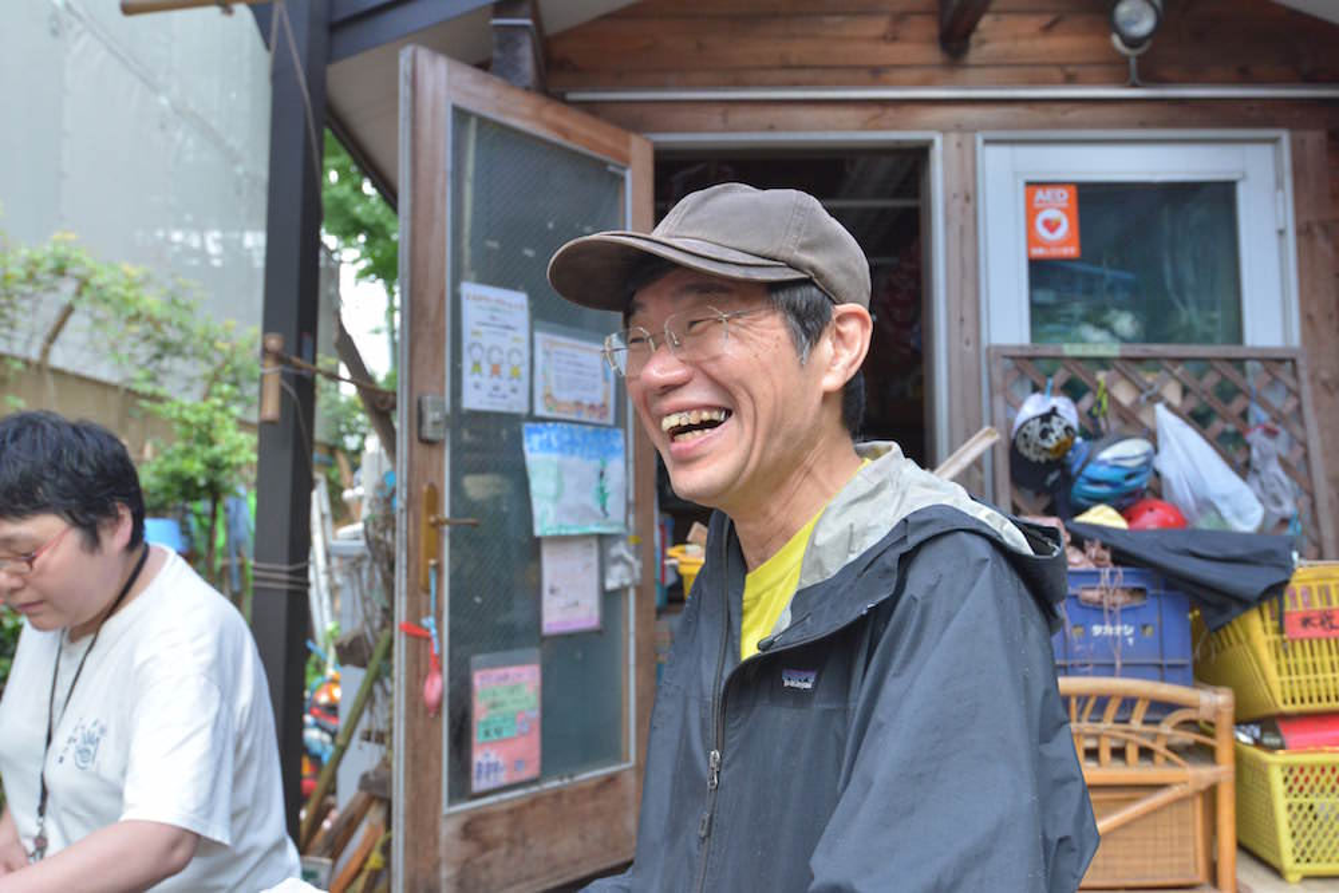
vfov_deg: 43.6
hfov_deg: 61.9
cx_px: 670
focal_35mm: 30
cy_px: 446
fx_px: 1116
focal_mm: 30
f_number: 5.6
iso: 1600
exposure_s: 1/250
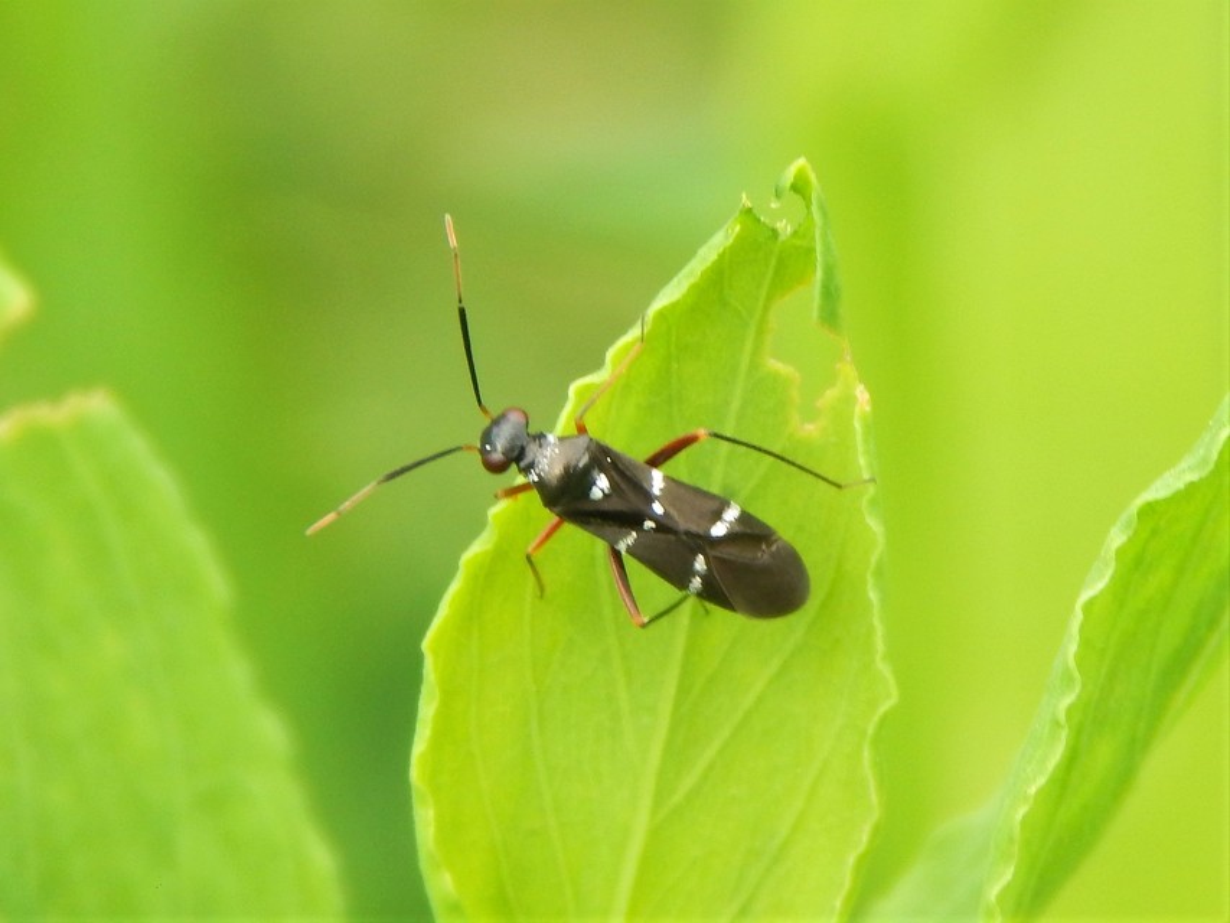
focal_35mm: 160
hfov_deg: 12.3
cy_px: 462
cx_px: 615
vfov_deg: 9.3
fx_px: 5686
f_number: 5.1
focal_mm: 28.7
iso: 125
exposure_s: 1/60
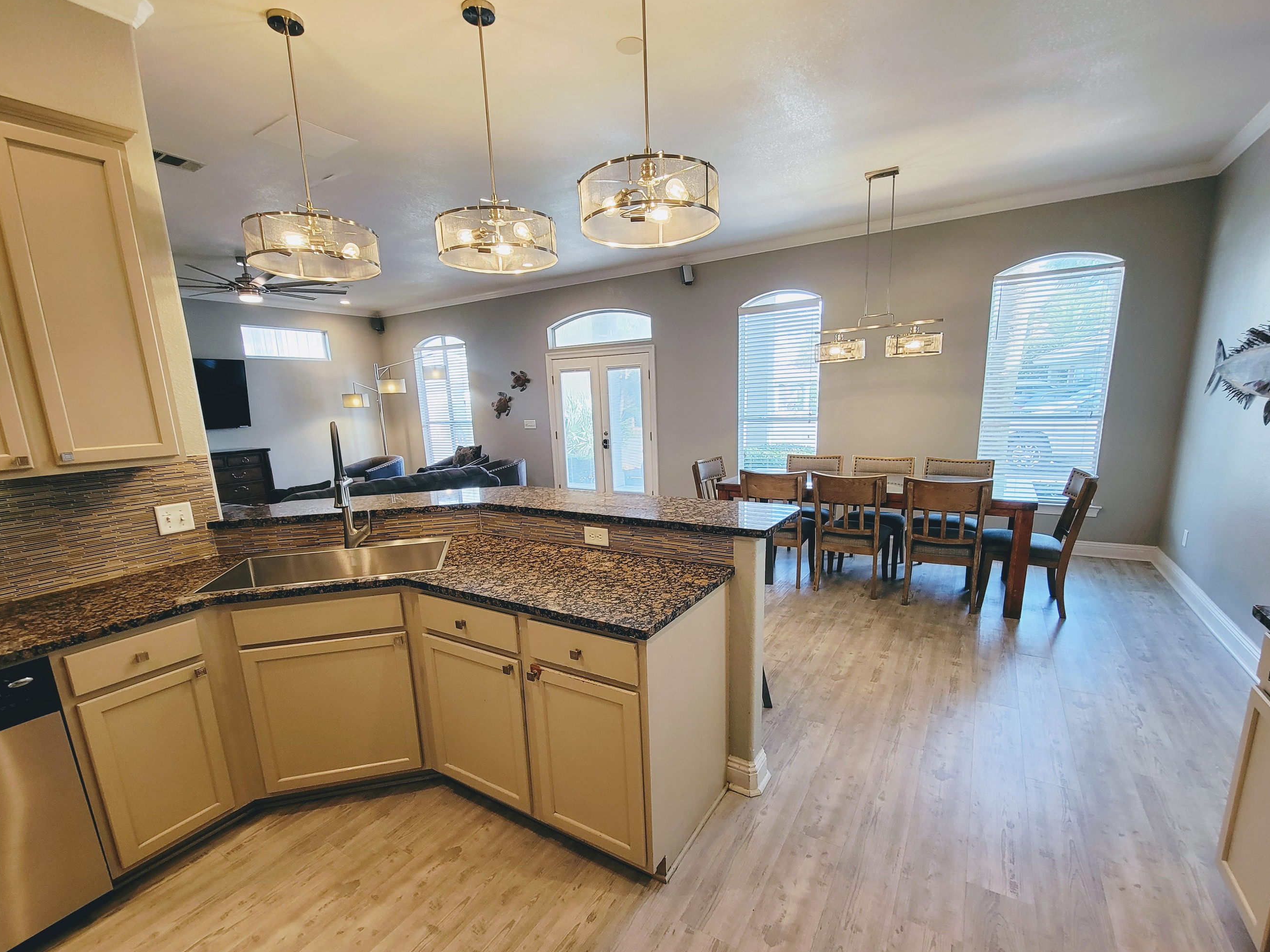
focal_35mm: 14
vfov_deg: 85.6
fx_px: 514
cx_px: 632
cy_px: 508
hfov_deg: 102.1
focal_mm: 2.2
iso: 125
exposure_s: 1/59
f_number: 2.2
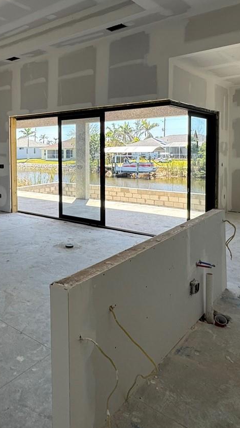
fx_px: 328
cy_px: 163
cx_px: 34
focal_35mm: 29
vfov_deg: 65.2
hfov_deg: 38.0
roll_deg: +1.0
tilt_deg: -2.5
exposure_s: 1/241
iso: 40
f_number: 2.2
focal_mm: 2.22
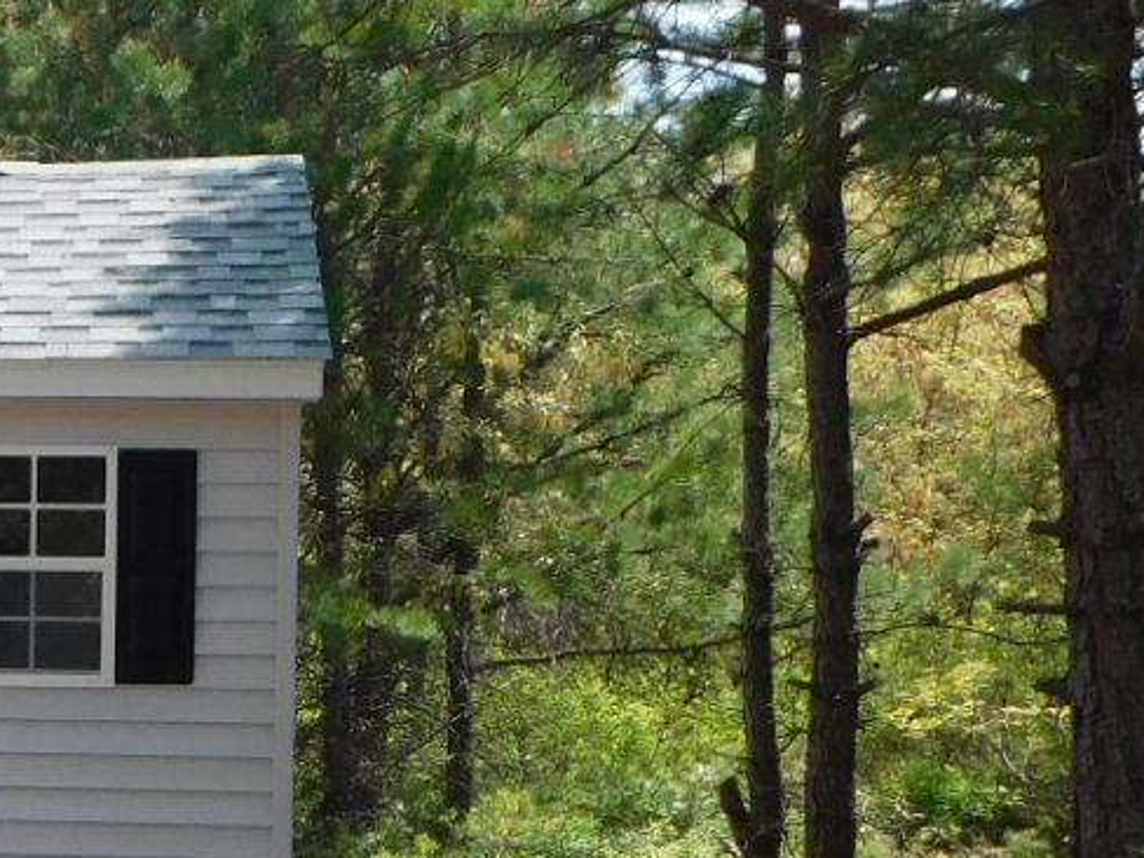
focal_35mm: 118
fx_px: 3900
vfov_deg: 12.5
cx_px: -631
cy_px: 713
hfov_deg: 15.3
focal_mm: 6.3
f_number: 3.5
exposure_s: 1/640
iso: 125
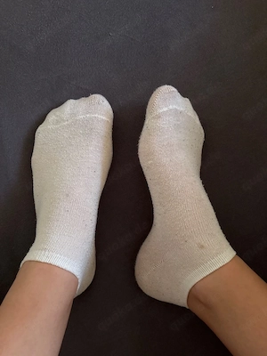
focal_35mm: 26
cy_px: 178
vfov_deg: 67.3
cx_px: 134
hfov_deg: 53.1
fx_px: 267
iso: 640
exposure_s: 1/30
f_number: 1.6
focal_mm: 5.96
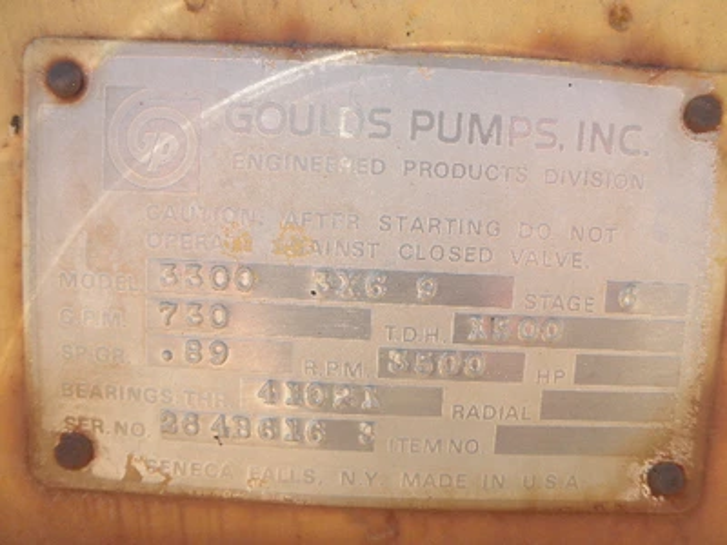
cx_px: 364
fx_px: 588
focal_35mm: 28
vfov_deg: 49.7
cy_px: 272
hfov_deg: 63.4
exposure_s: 1/160
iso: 64
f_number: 3
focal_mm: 5
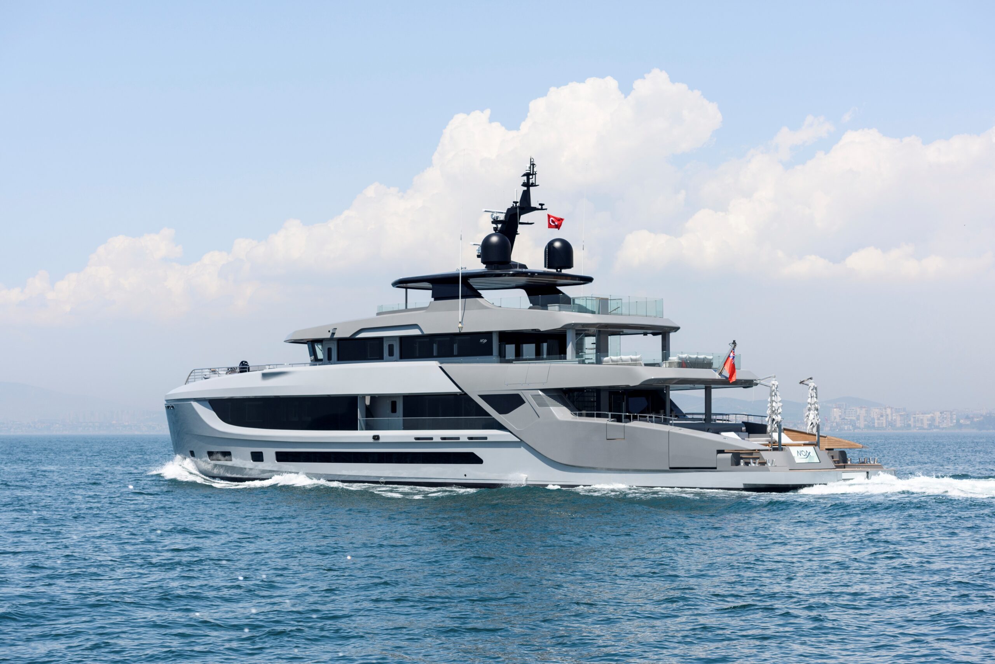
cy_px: 332
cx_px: 498
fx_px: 2157
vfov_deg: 17.5
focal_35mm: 78
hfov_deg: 26.0
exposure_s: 1/1000
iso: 200
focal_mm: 78
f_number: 7.1
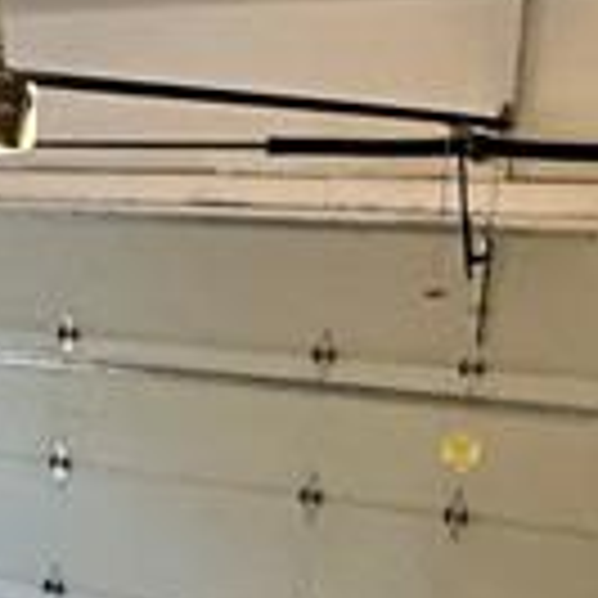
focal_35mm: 95
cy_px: 616
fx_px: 1857
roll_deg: -2.5
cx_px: 36
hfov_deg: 18.0
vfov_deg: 17.8
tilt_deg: -10.3
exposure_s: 1/60
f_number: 2.2
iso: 800
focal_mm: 2.22
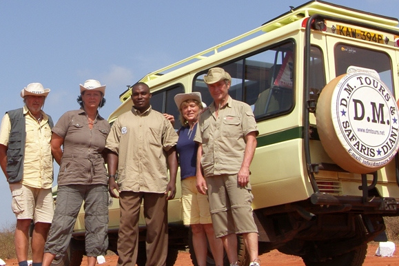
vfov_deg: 29.2
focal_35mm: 46
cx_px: 204
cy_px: 160
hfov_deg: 42.7
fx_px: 510
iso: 50
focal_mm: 10.3
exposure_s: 1/400
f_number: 7.1
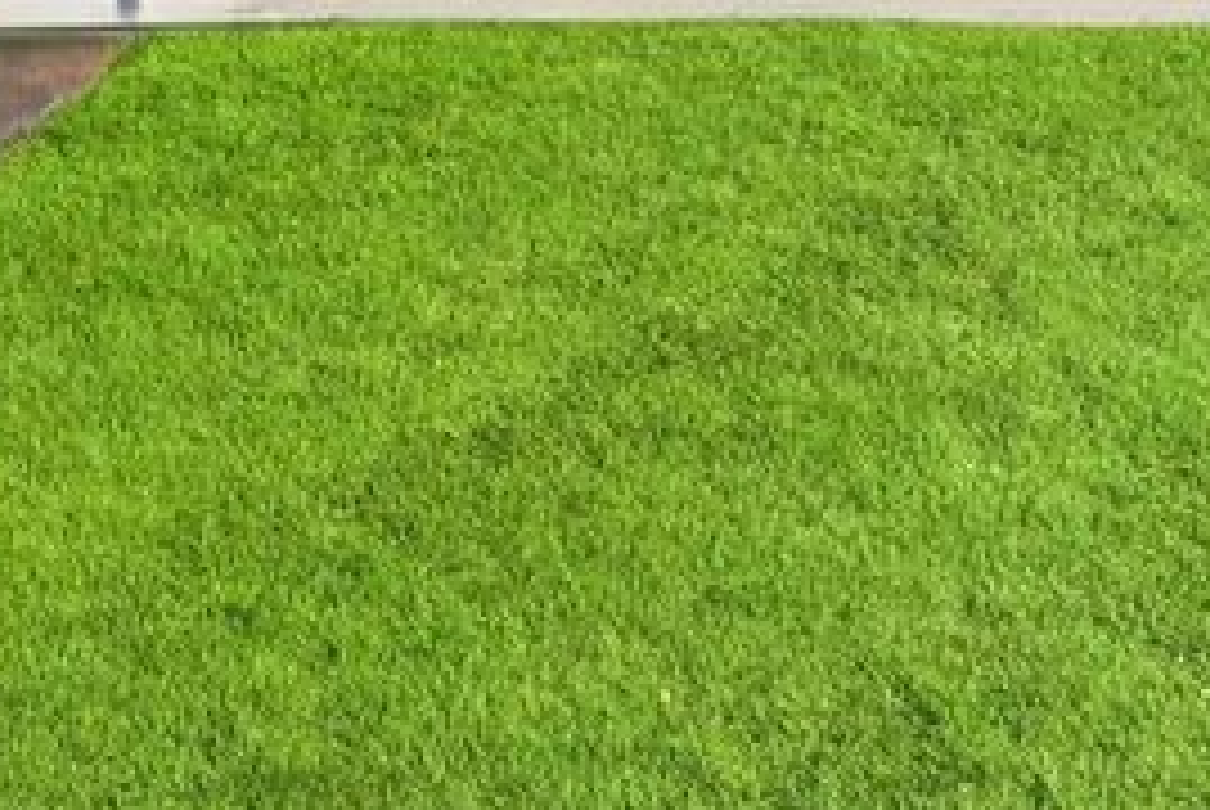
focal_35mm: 118
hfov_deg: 16.8
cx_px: -135
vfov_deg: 11.0
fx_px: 3970
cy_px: -554
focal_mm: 31
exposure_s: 1/80
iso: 100
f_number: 8
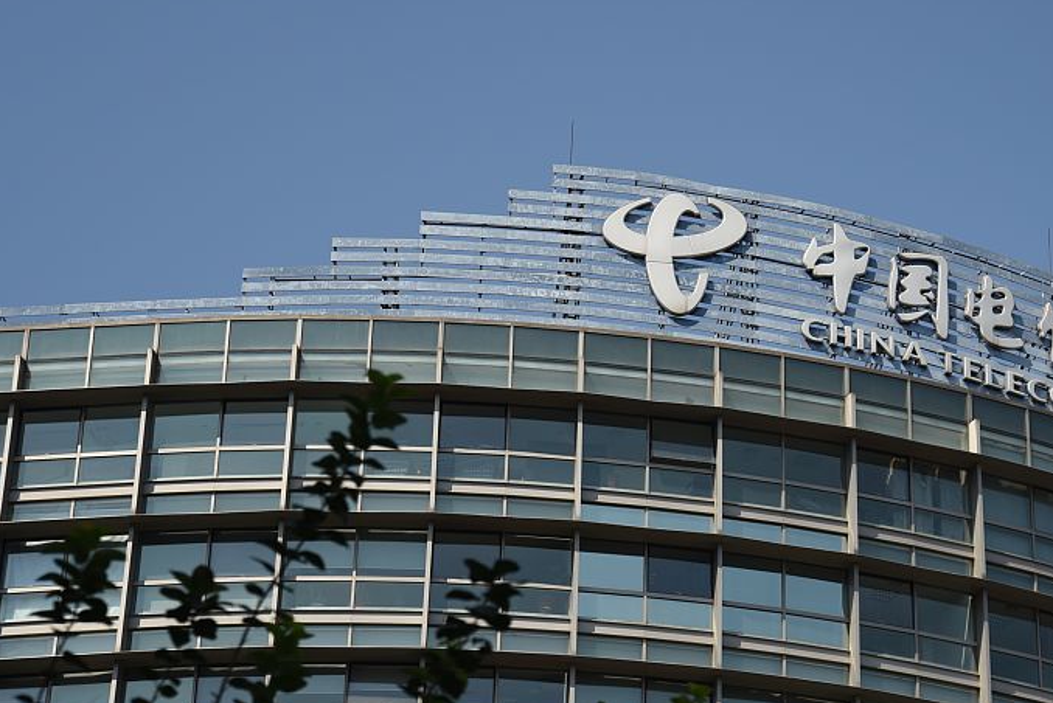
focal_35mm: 115
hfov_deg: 17.7
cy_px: 403
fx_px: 3366
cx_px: 753
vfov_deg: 11.9
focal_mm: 65
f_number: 5
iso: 100
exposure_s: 1/1000
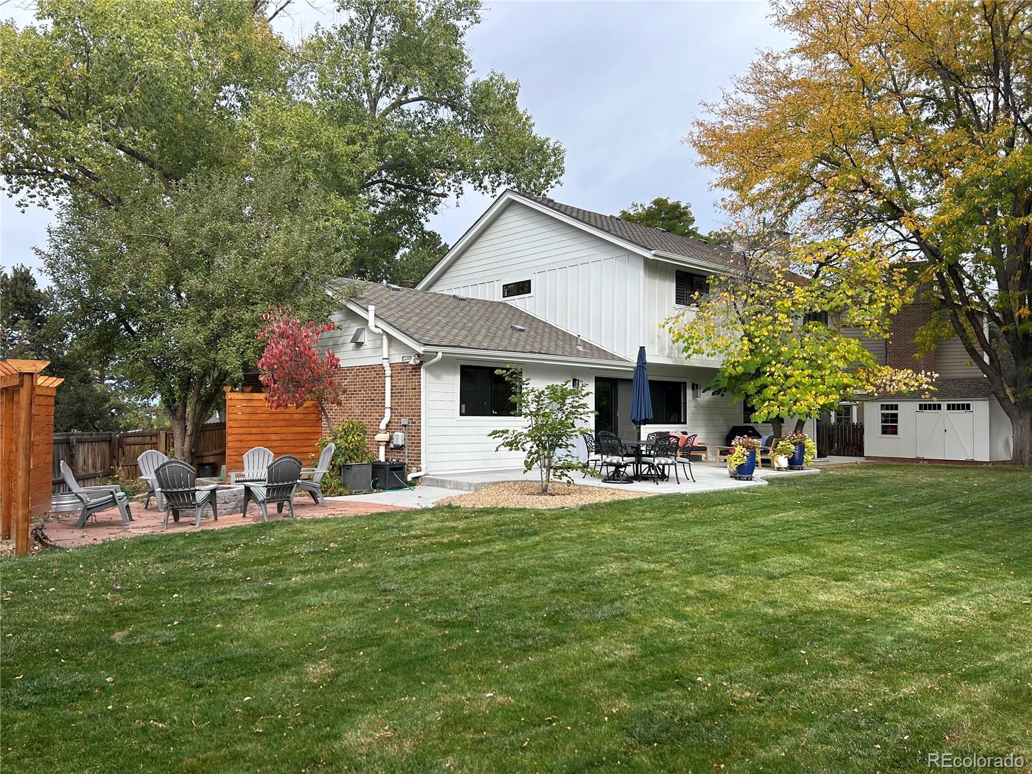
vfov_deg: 53.1
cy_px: 387
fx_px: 775
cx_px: 516
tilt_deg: +1.6
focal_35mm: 26
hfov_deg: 67.3
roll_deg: +0.1
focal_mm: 5.7
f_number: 1.5
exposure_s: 1/1449
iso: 50
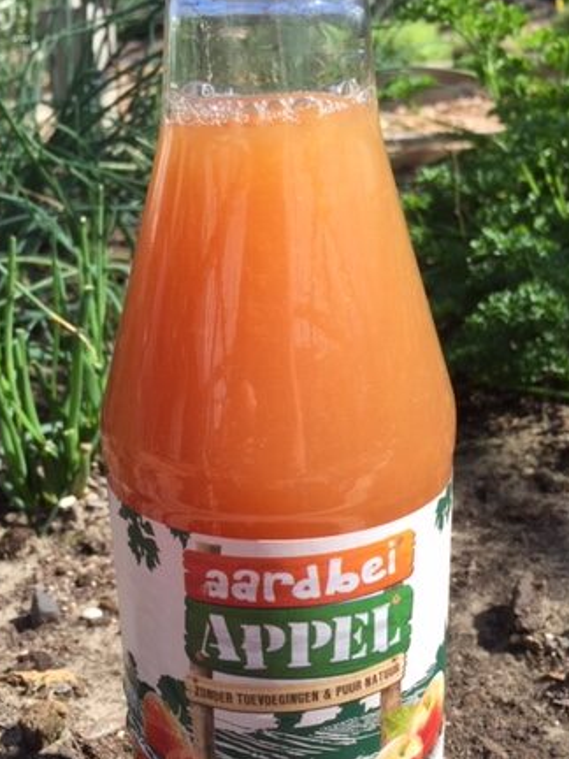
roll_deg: +4.8
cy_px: 408
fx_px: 942
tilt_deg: -21.5
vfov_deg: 43.8
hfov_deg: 33.5
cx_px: 339
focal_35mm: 43
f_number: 2.2
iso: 32
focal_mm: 4.15
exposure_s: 1/760
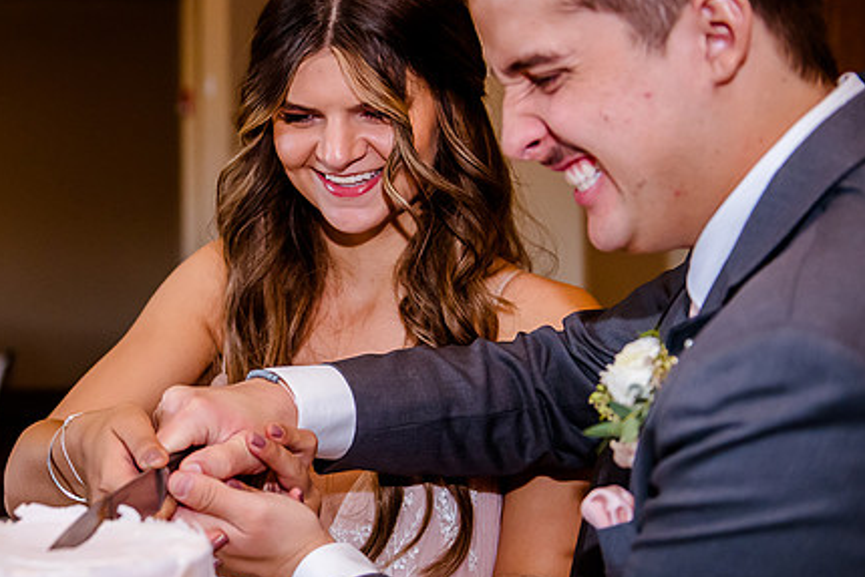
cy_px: 235
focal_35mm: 72
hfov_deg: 27.6
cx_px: 184
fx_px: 1730
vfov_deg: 18.9
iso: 3200
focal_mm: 42
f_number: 2.8
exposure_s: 1/500
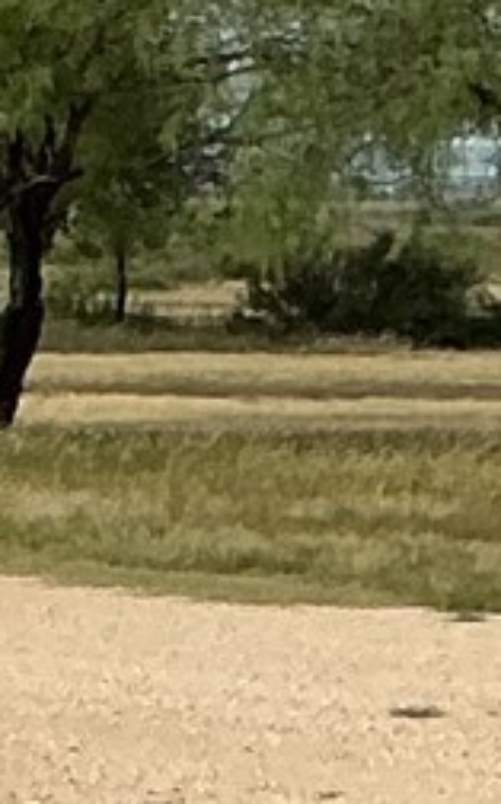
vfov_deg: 8.4
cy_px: 70
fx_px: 5474
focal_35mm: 250
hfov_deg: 4.4
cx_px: 2607
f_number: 1.8
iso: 25
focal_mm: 3
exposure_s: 1/2427
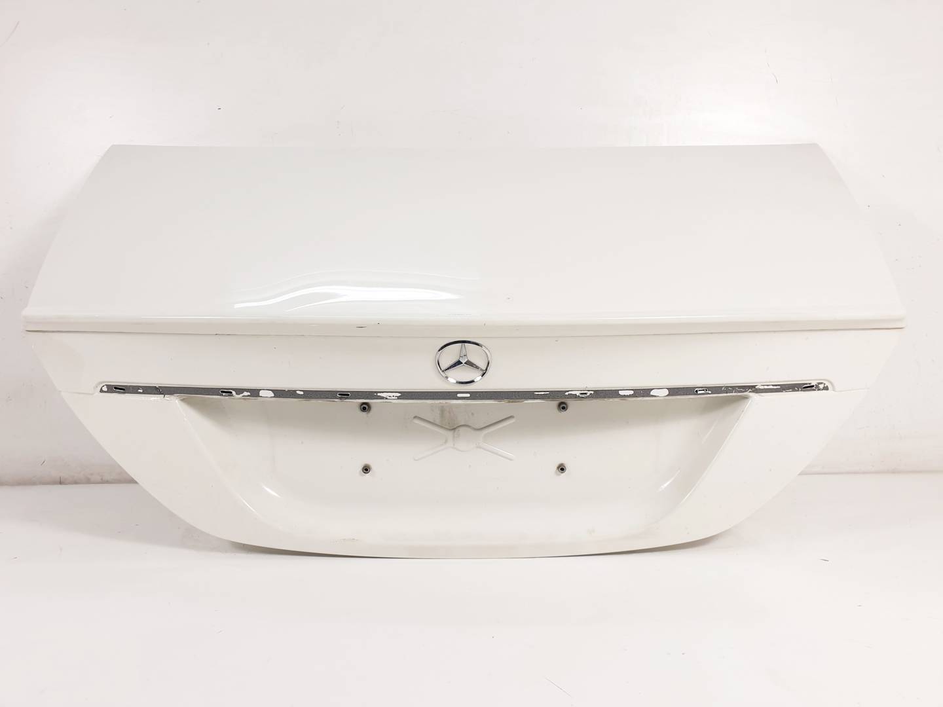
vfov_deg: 53.1
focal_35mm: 26
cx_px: 472
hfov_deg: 67.3
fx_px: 708
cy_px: 354
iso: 64
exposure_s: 1/100
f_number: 2.4
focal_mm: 4.3
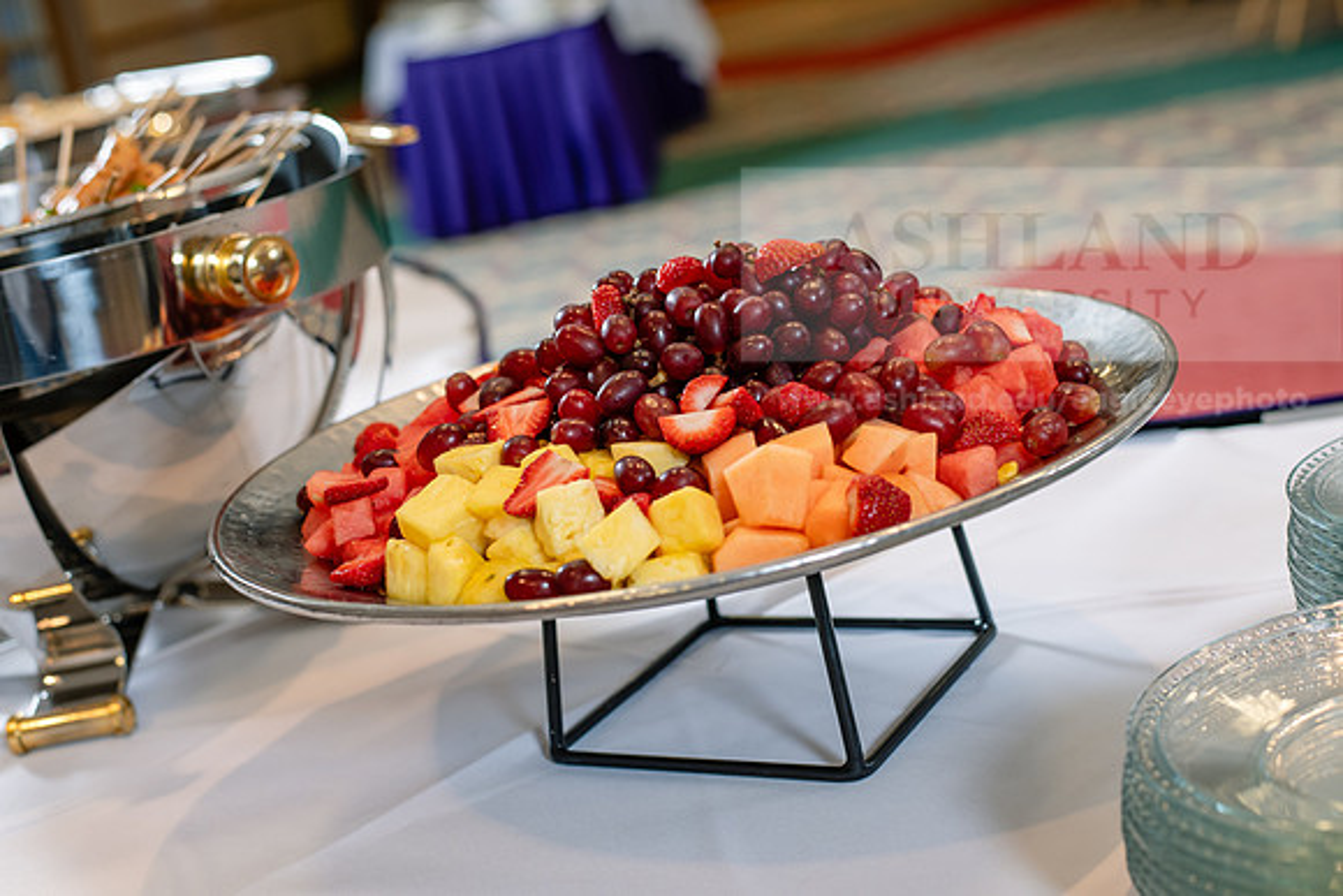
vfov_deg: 27.0
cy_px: 448
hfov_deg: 39.6
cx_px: 672
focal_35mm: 50
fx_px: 1866
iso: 500
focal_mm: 50
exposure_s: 1/200
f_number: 3.5
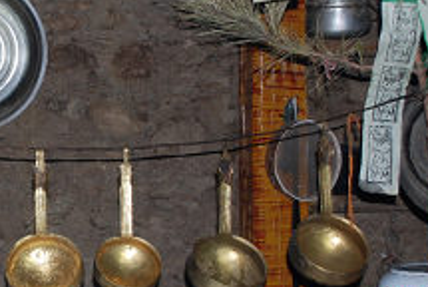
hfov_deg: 16.3
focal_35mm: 123
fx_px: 1464
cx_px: 10
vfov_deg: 11.2
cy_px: 165
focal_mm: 22
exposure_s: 1
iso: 200
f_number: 4
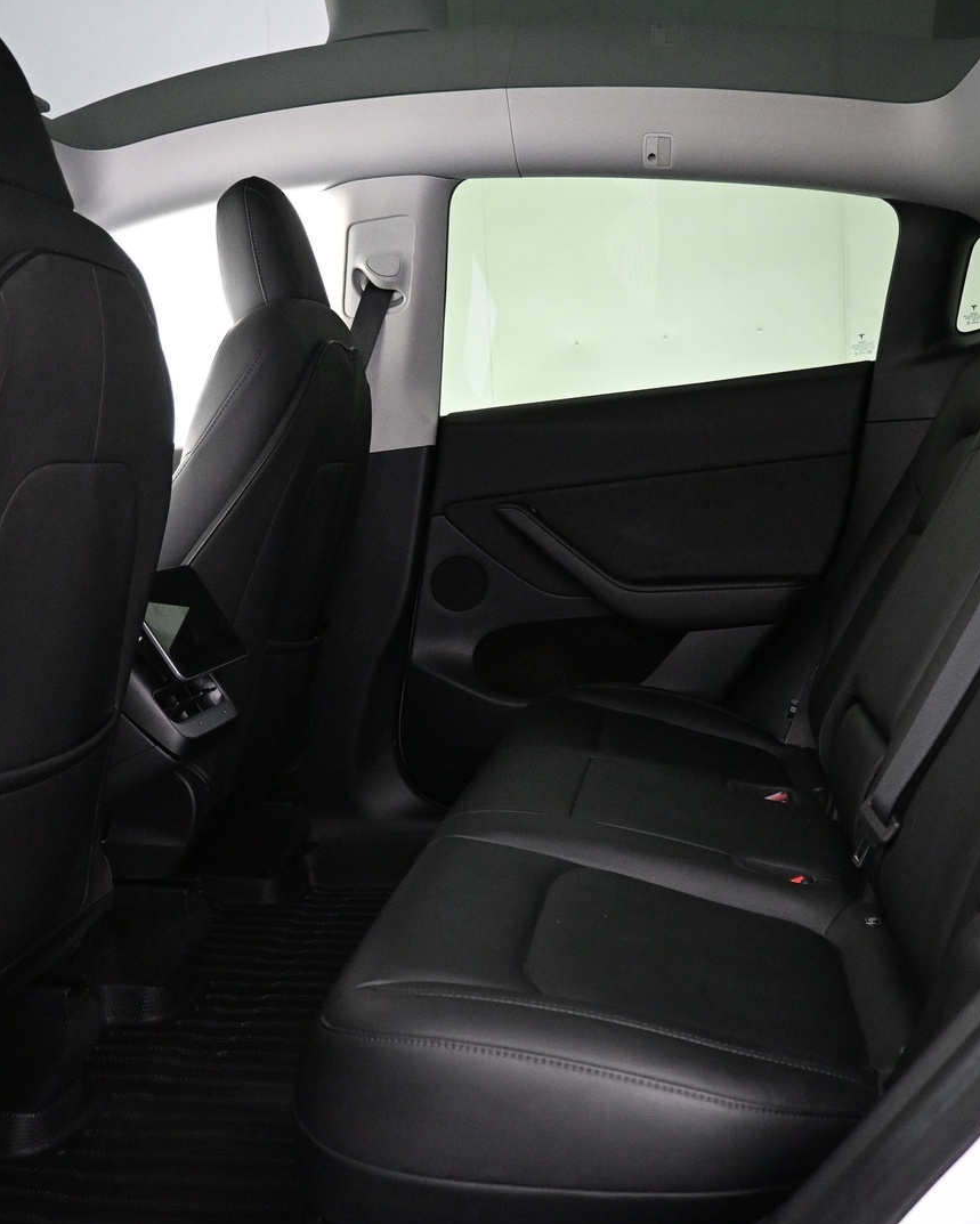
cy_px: 614
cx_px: 557
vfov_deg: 52.8
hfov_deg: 43.3
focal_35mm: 34
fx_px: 1232
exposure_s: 1/30
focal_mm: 16
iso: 4000
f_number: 3.5
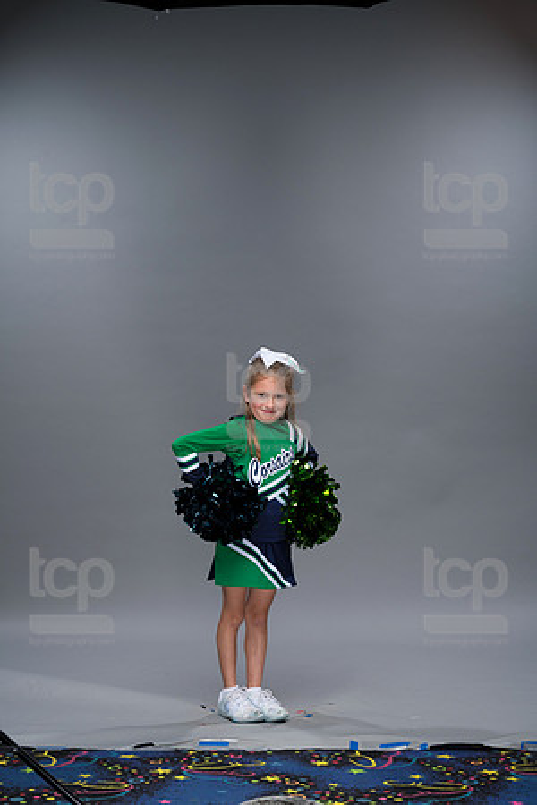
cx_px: 268
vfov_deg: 25.4
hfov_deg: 17.1
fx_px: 1790
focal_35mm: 80
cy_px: 402
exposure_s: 1/250
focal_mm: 80
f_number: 6.3
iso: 320
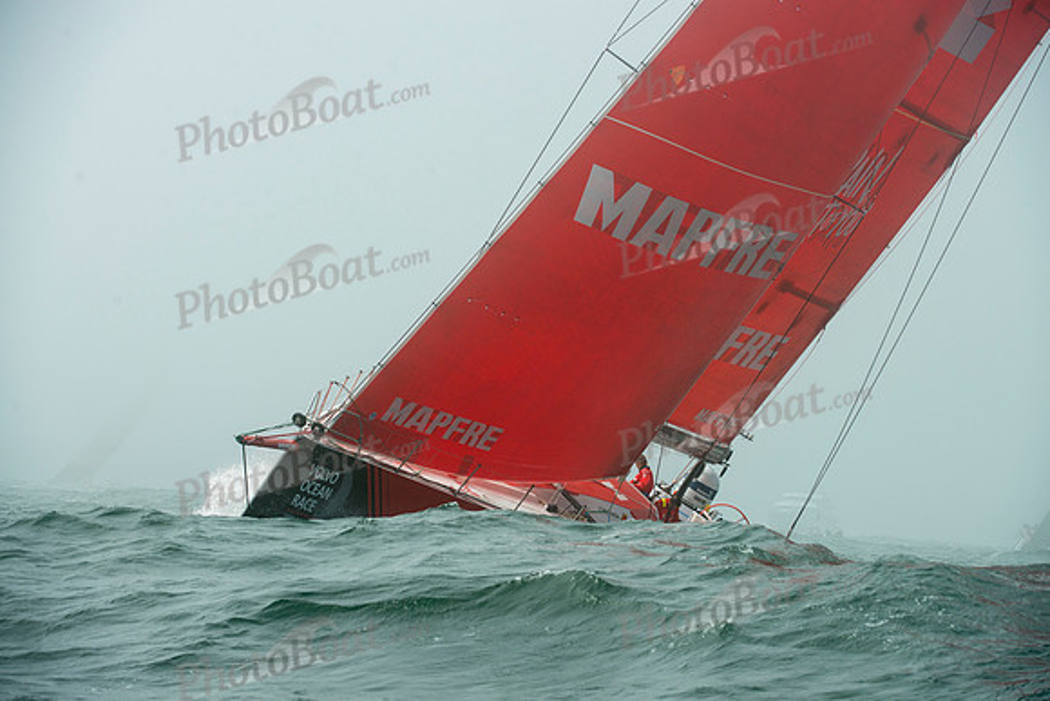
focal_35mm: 220
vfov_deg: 6.2
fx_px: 6418
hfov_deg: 9.4
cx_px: 525
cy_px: 350
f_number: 8
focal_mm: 220
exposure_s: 1/1250
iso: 280
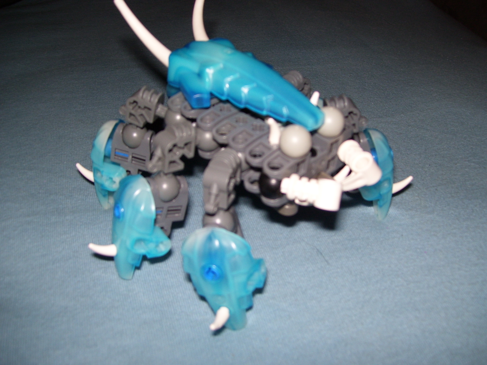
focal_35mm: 36
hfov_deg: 51.4
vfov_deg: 39.7
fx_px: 506
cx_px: 244
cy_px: 182
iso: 80
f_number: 2.7
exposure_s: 1/60
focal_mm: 6
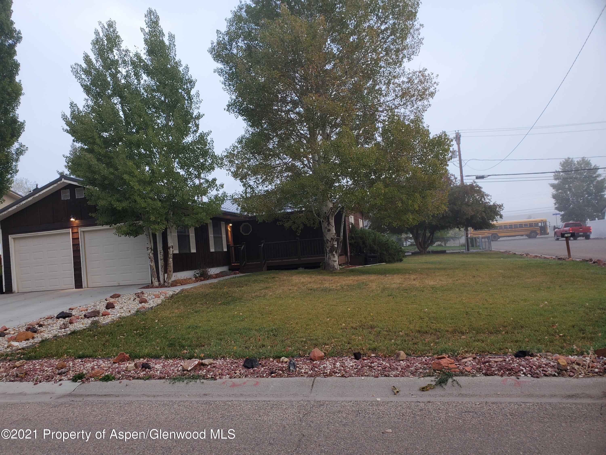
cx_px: 303
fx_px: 455
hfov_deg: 67.3
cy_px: 228
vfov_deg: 53.1
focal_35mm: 26
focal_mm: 4.3
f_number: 2.4
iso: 100
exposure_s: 1/120
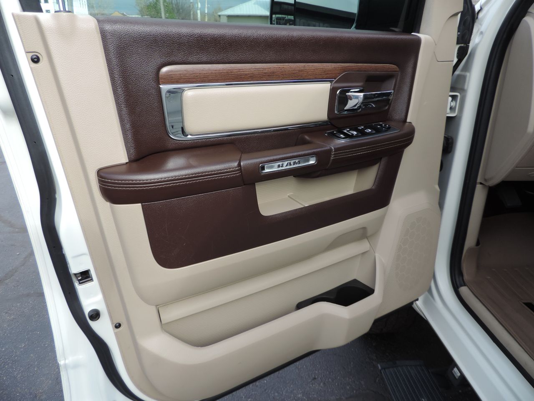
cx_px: 267
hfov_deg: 71.6
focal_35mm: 24
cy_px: 200
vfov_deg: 56.8
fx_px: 370
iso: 80
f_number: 3
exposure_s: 1/320
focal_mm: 4.3
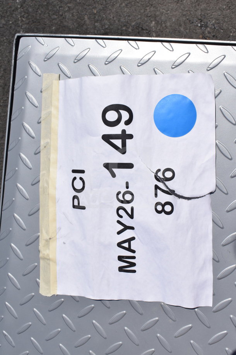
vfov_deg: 47.9
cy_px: 178
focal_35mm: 40
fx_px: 398
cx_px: 118
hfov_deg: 33.0
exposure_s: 1/640
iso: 200
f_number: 13
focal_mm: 27
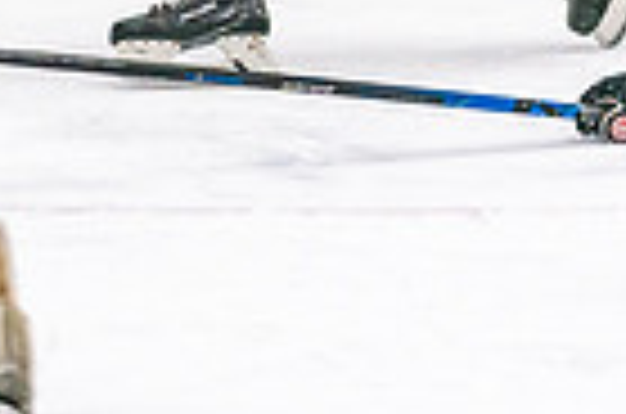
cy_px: -420
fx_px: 7946
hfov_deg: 4.5
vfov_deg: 3.0
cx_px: 445
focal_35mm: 458
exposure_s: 1/1250
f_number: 2.8
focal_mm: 99
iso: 3200
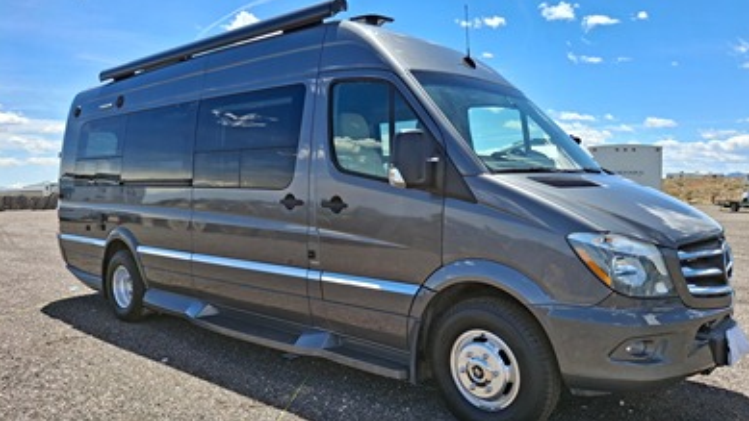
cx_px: 379
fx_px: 556
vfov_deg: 41.5
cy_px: 219
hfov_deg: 67.9
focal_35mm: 28
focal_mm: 4.69
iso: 32
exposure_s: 1/1776
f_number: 1.8
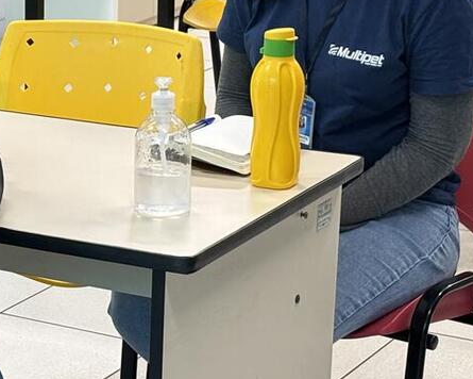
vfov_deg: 11.3
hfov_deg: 13.7
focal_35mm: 137
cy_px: 147
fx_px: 1918
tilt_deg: -14.2
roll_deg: +0.8
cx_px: -58
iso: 125
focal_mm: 5.96
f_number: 1.6
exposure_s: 1/60
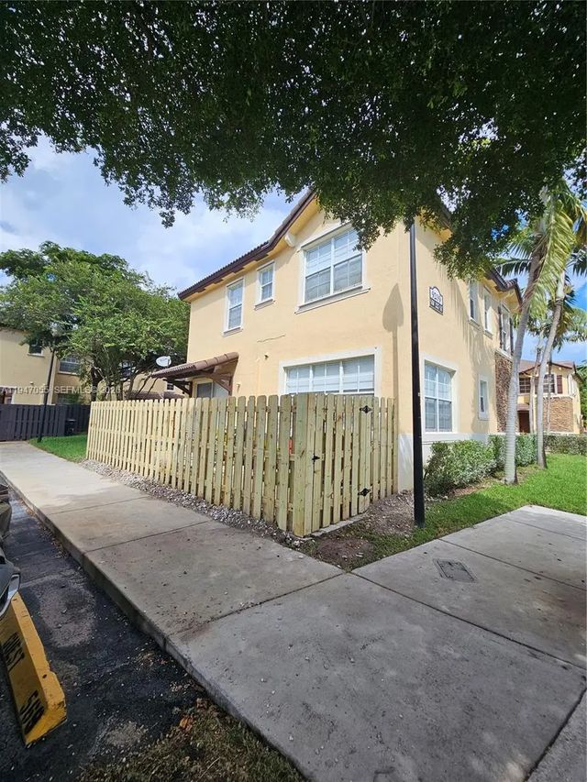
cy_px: 391
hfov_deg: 89.9
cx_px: 294
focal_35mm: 13
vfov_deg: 106.2
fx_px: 294
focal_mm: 2.2
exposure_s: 1/1746
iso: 50
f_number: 2.2
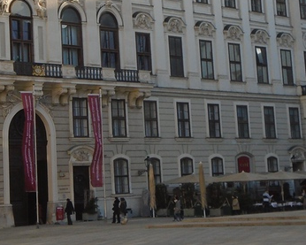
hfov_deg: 16.7
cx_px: 149
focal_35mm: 115
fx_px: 1042
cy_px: 27
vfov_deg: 13.3
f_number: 4.1
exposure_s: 1/320
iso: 100
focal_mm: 7.4
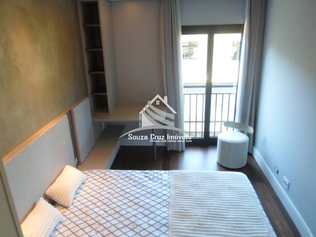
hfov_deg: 69.4
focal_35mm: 25
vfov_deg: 54.9
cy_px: 118
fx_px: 228
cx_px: 158
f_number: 2.5
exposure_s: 1/30
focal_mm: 4.5
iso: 200
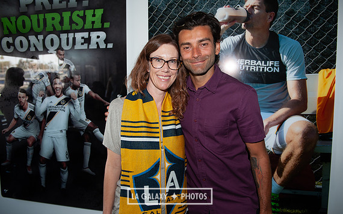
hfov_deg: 66.5
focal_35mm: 28
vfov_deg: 44.5
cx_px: 170
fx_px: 262
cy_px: 106
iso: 200
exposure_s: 1/60
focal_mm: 27
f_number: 3.5
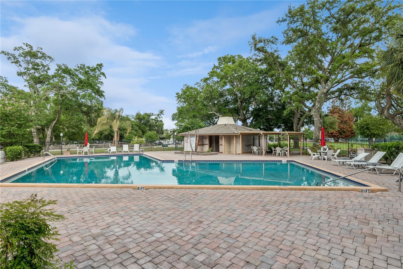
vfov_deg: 67.4
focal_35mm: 18
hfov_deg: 90.0
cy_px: 134
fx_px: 201
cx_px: 202
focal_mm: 18
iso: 200
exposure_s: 1/40
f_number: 18
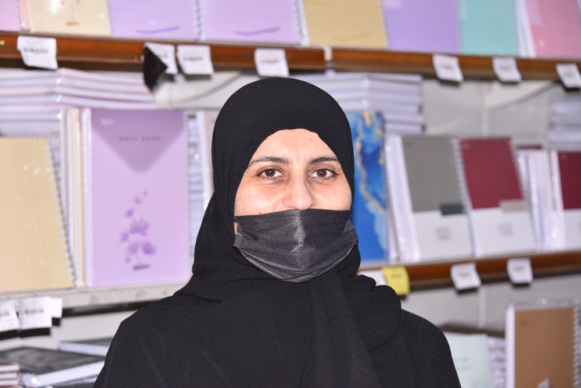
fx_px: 1808
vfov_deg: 12.2
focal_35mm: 112
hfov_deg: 18.3
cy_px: 194
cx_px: 290
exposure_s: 1/125
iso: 250
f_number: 5.3
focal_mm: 112
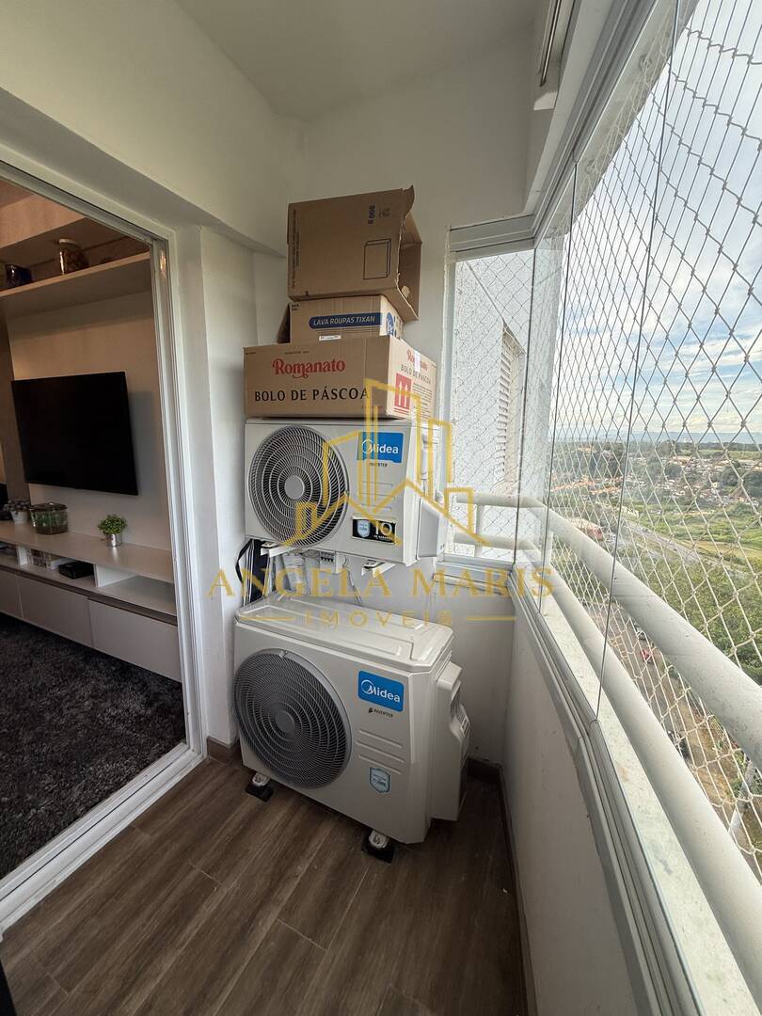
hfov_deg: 85.7
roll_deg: -1.2
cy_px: 508
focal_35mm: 14
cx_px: 381
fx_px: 411
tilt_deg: -7.2
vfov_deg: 102.1
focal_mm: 2.22
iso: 50
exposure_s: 1/144
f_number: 2.2
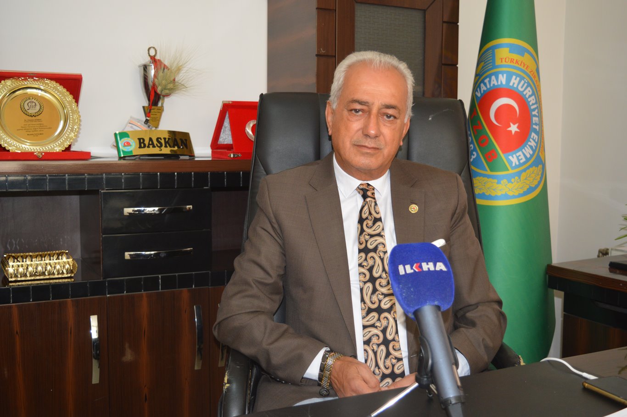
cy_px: 208
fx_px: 705
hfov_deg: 47.9
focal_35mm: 40
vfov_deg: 33.0
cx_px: 314
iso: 640
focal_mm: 27
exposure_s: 1/60
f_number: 4
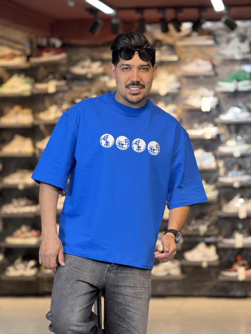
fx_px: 1160
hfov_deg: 12.3
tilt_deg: -0.7
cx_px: 126
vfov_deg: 16.4
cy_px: 167
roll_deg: +1.0
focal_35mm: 120
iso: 250
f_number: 2.8
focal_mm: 15.66
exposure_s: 1/100
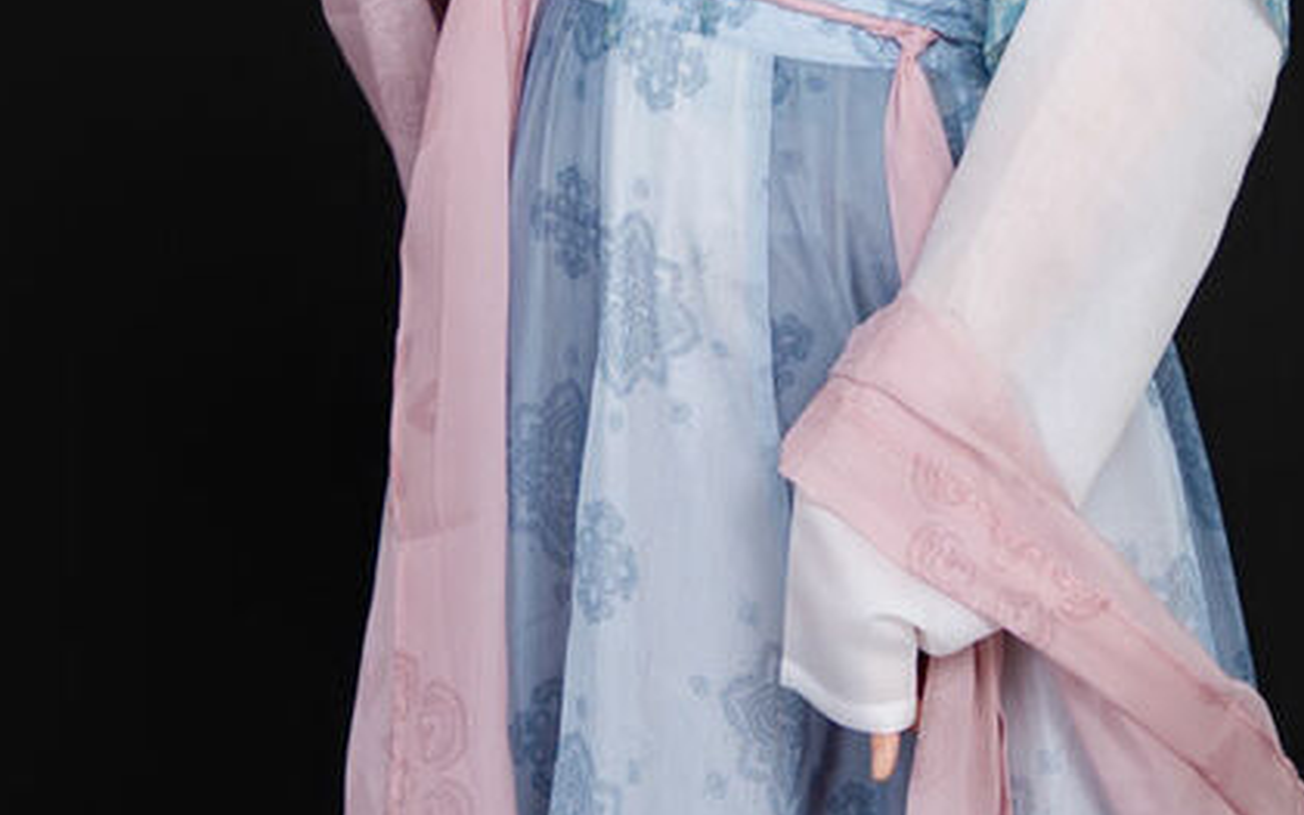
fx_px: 6645
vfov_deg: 7.0
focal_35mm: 187
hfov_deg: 11.2
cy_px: 215
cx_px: 793
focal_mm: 50
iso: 100
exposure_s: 1/125
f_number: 4.5
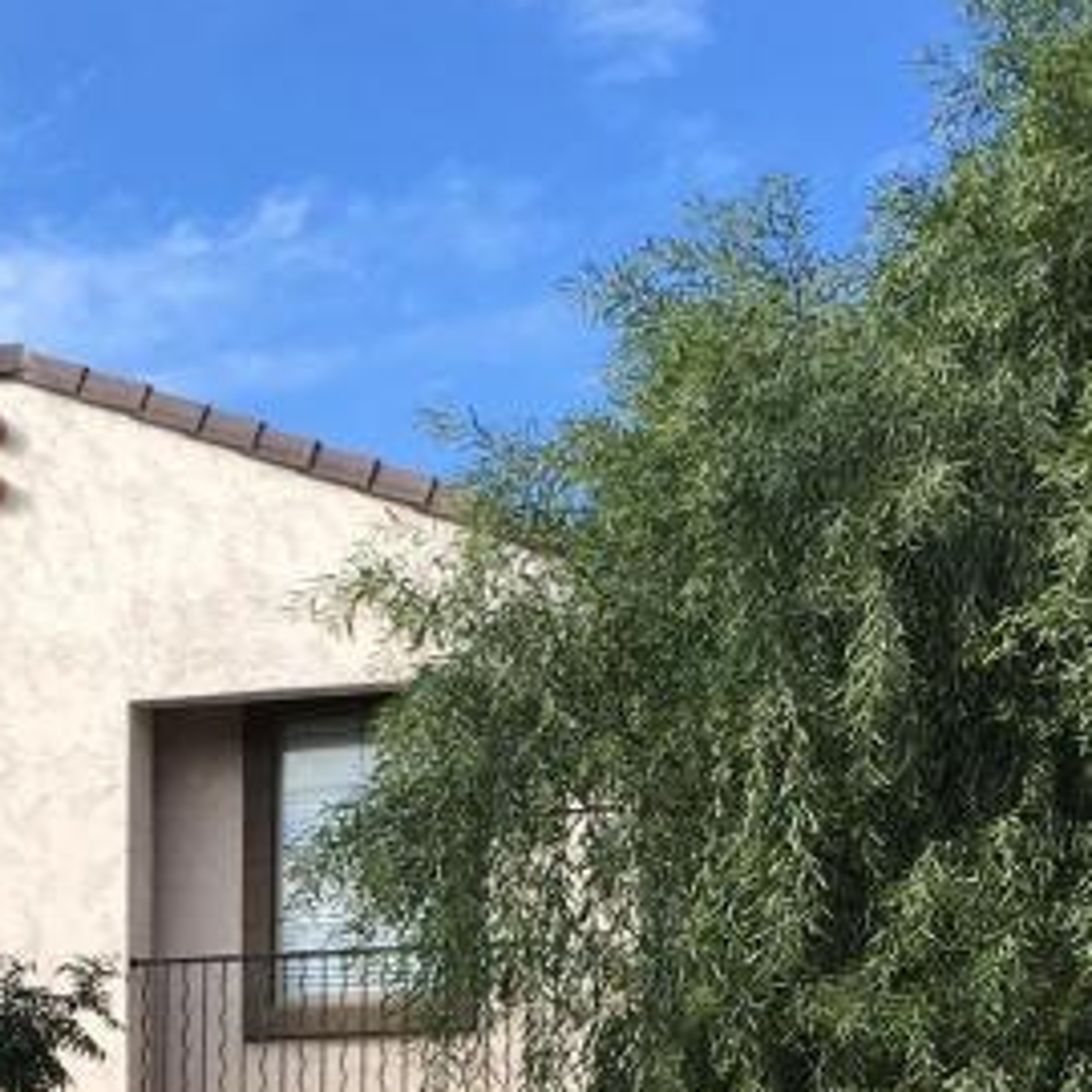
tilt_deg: +6.4
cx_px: 281
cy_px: 1337
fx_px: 3462
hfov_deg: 17.8
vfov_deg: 17.1
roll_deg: -1.4
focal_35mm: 97
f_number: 2.2
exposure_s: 1/761
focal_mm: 4.15
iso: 25
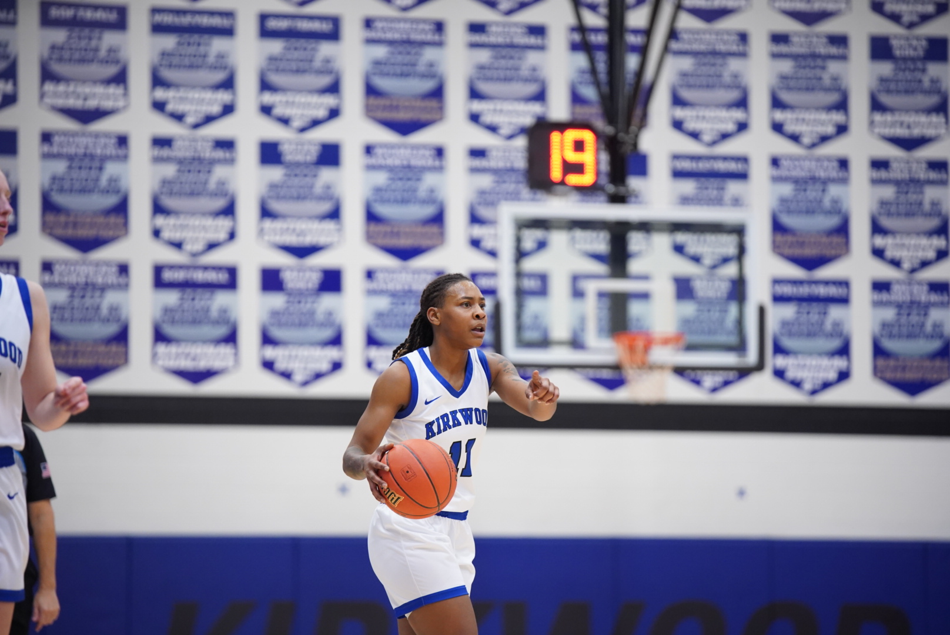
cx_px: 475
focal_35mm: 168
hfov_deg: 12.2
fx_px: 4436
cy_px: 318
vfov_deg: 8.2
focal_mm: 168
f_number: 2.8
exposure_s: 1/640
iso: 4000
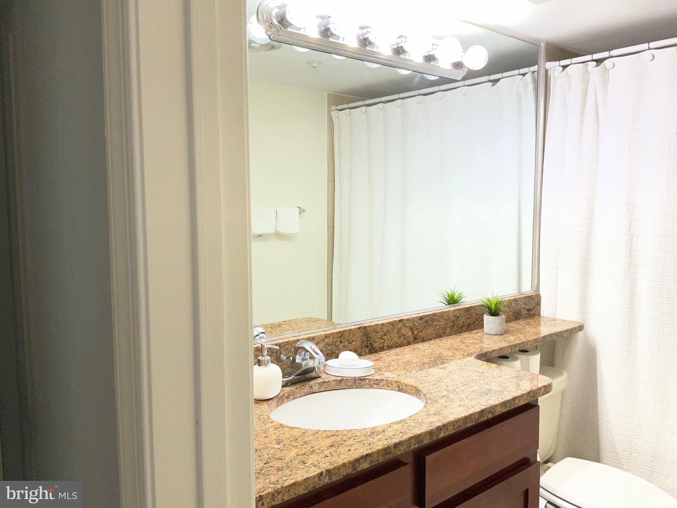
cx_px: 338
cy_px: 254
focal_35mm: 29
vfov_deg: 48.2
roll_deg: +0.4
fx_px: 567
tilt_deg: -6.1
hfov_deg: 61.7
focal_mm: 3
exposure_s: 1/120
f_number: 1.8
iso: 50
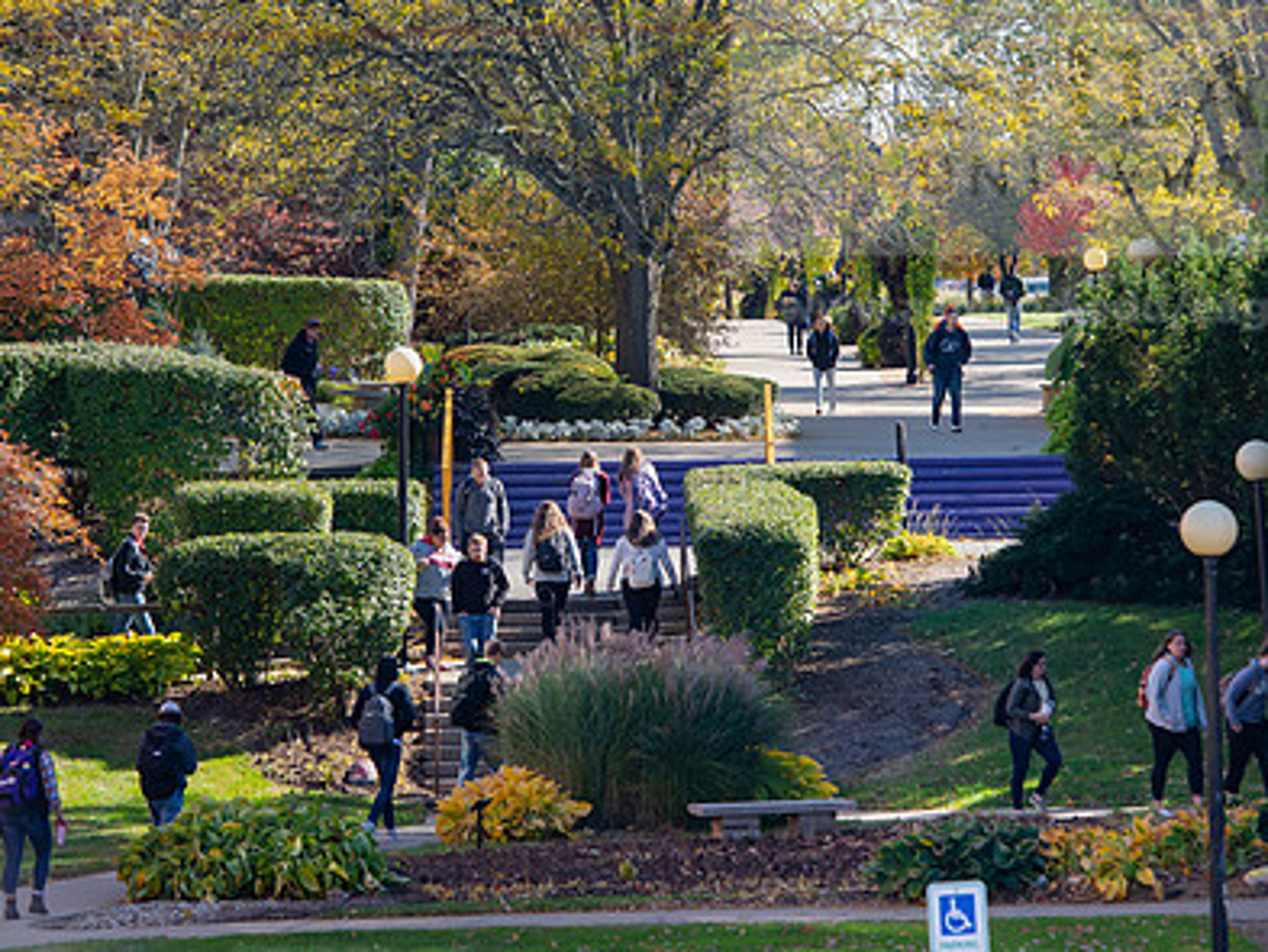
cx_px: 632
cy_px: 376
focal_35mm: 220
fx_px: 8061
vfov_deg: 6.8
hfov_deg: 9.0
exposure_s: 1/320
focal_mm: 155
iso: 250
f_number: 5.6
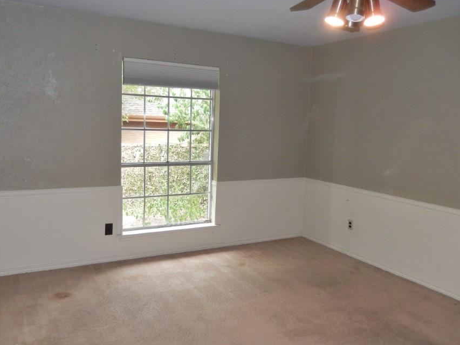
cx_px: 238
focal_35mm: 30
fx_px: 399
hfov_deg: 59.9
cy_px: 173
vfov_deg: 46.8
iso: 200
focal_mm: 4.5
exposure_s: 1/30
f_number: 3.4
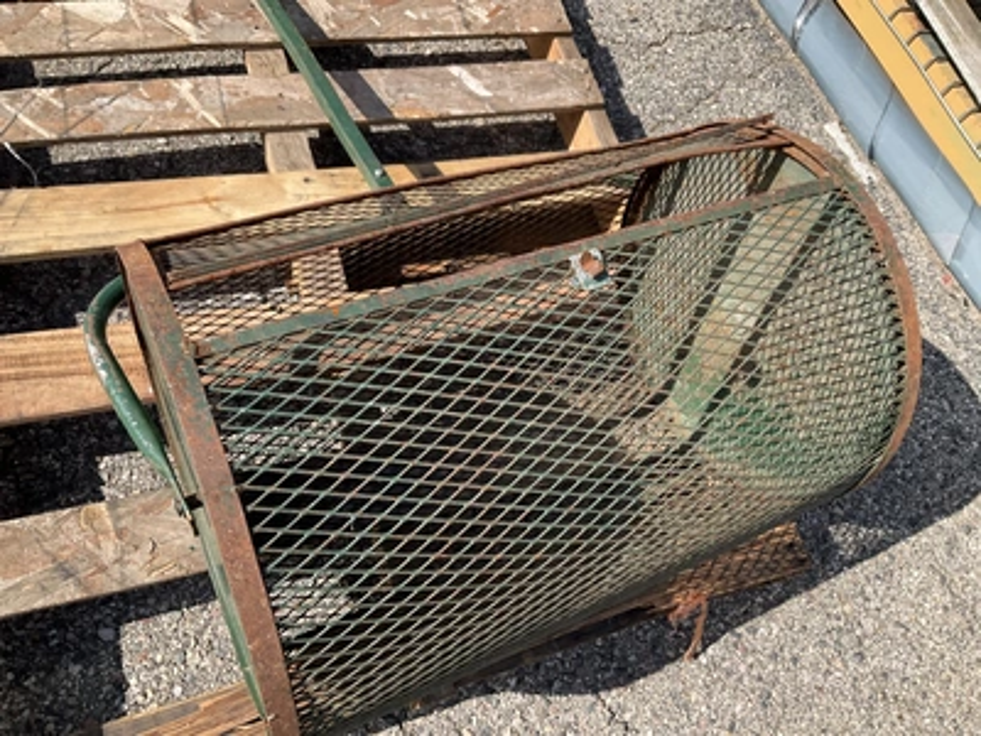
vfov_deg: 48.2
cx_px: 490
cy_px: 368
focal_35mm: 29
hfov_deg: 61.7
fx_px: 822
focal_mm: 3
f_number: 1.8
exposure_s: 1/1098
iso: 25
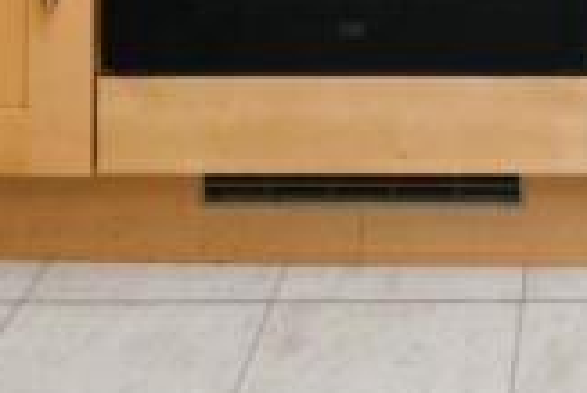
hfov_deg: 20.8
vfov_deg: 12.1
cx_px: 609
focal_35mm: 94
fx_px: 1534
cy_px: -514
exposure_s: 1/60
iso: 400
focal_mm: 15
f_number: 10
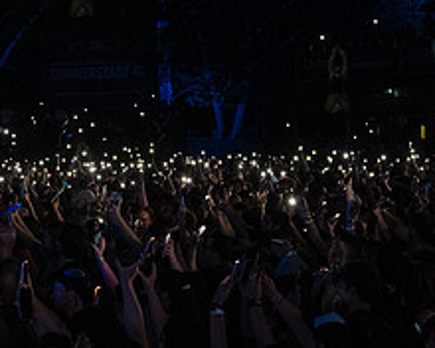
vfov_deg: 16.9
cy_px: 173
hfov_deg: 20.8
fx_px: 1172
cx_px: 81
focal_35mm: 91
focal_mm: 36
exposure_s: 1/320
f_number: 4
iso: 6400
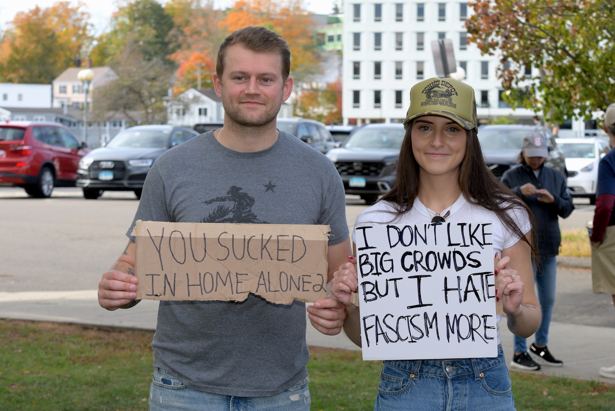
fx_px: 1401
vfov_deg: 16.7
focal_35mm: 82
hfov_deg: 24.8
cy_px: 220
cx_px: 326
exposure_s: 1/200
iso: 320
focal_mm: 70
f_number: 8
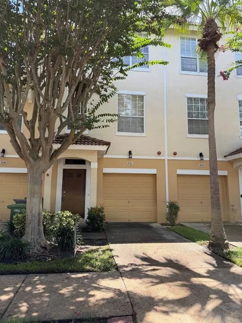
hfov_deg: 54.9
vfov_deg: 69.4
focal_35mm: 25
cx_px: 120
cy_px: 156
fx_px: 233
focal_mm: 6.76
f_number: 1.78
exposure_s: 1/955
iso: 80
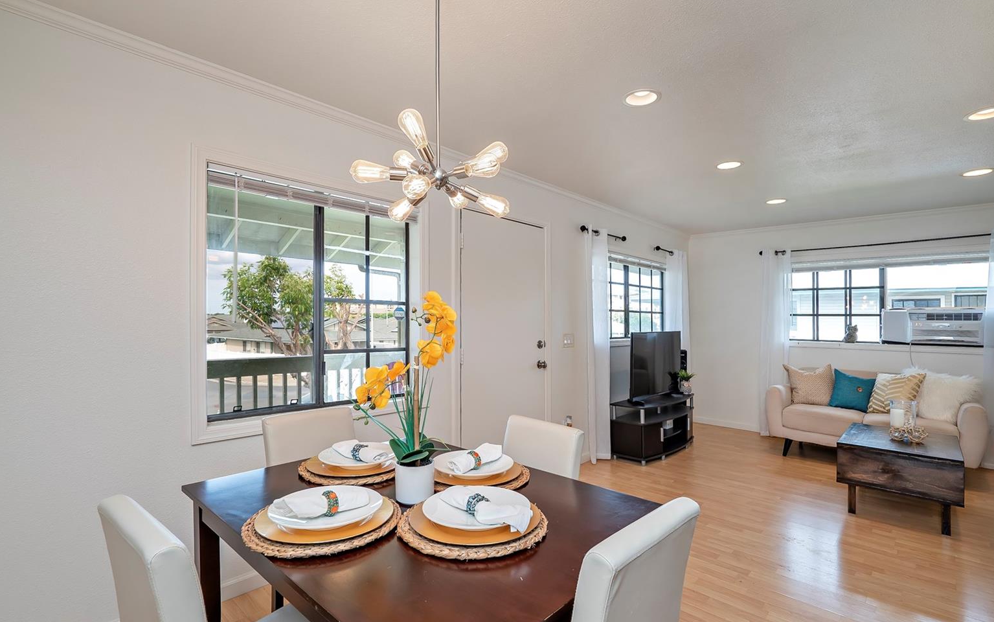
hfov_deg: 94.4
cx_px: 496
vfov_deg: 67.9
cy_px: 336
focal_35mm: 17
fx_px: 461
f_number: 8
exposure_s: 1/2000
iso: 320
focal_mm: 16
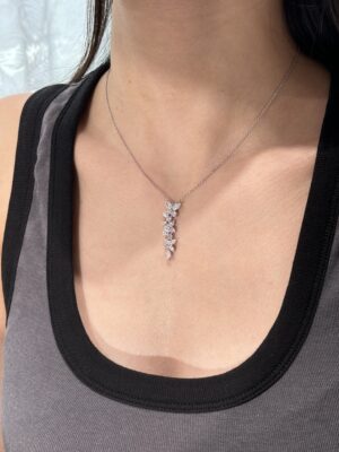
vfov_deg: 36.8
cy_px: 226
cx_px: 170
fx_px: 679
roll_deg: +0.3
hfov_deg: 28.0
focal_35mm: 52
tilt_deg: -17.4
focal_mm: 5.96
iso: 32
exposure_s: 1/159
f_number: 1.6
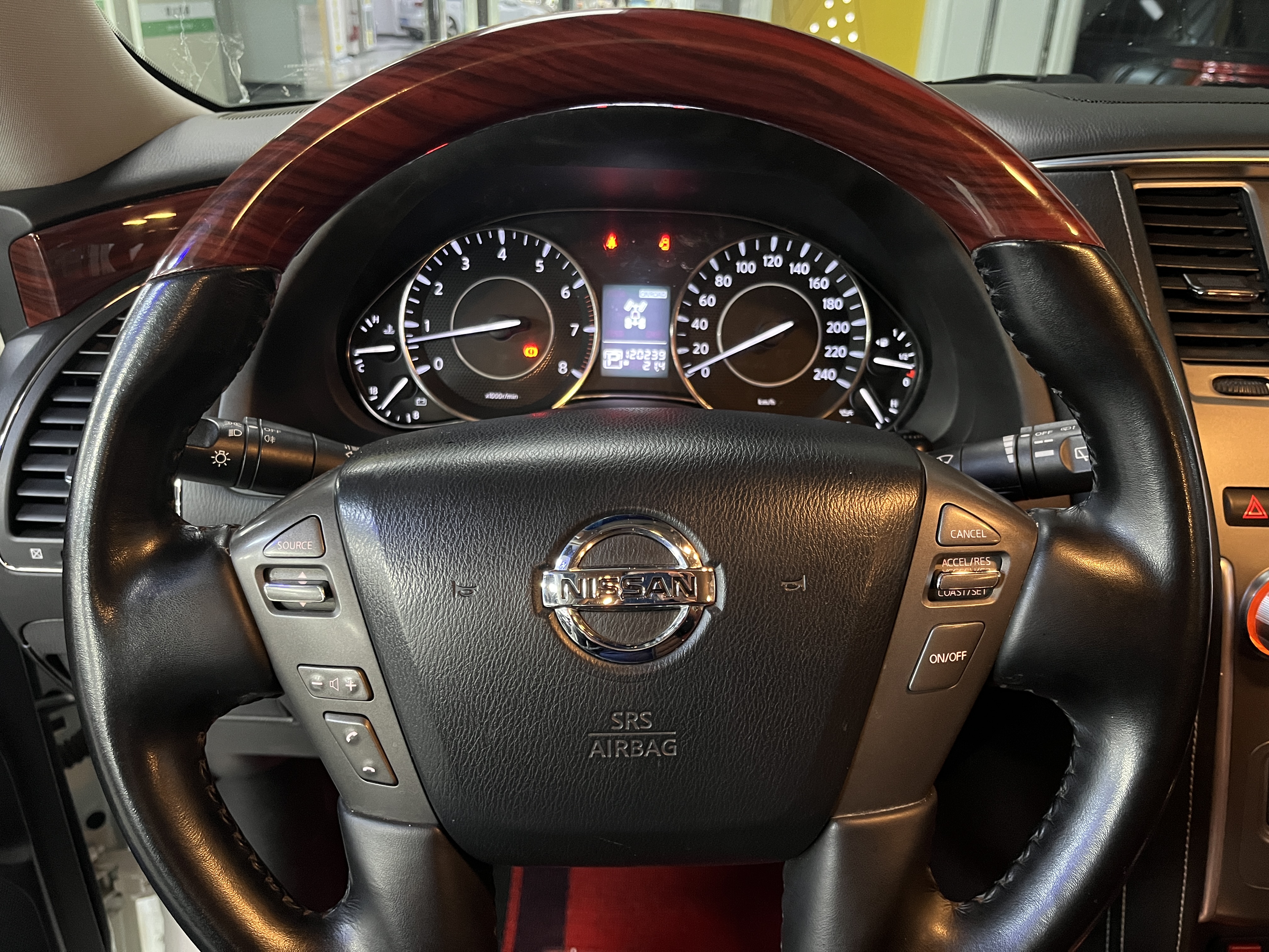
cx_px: 634
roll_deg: -1.6
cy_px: 476
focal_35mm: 26
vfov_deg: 53.1
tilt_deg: -26.9
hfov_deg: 67.3
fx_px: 953
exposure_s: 1/25
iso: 500
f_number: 1.6
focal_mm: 5.1
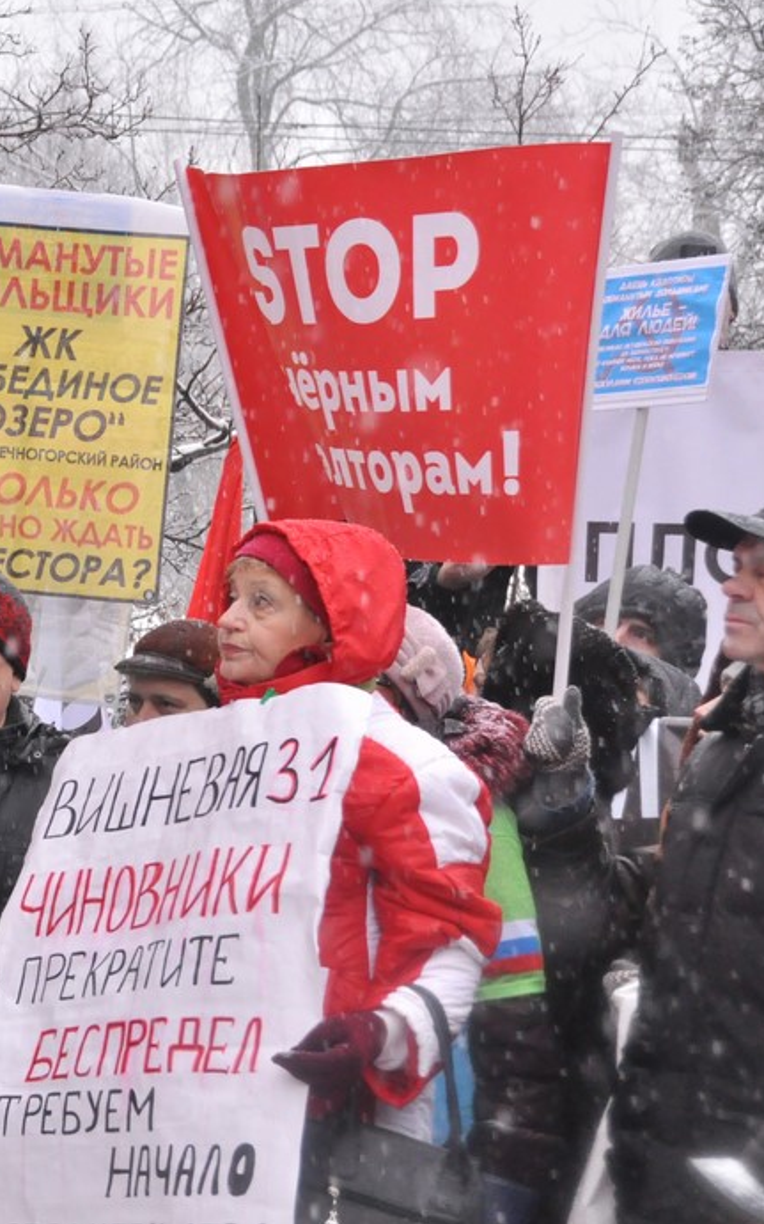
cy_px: 600
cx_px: -232
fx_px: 4433
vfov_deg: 15.7
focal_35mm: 133
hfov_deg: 9.7
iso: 1600
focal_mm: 52
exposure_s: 1/250
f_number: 8
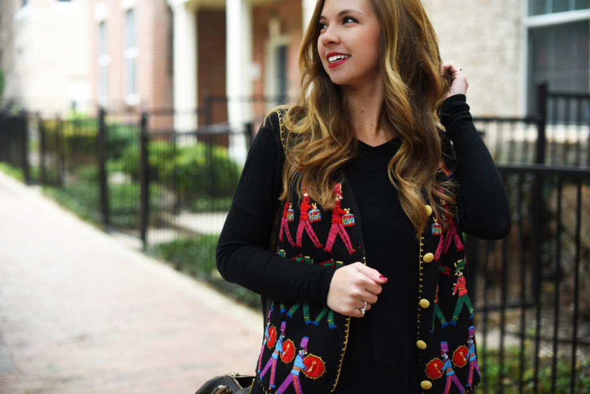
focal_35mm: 50
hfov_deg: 39.6
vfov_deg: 27.0
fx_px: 820
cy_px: 197
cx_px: 295
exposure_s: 1/640
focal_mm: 50
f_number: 2.2
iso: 800
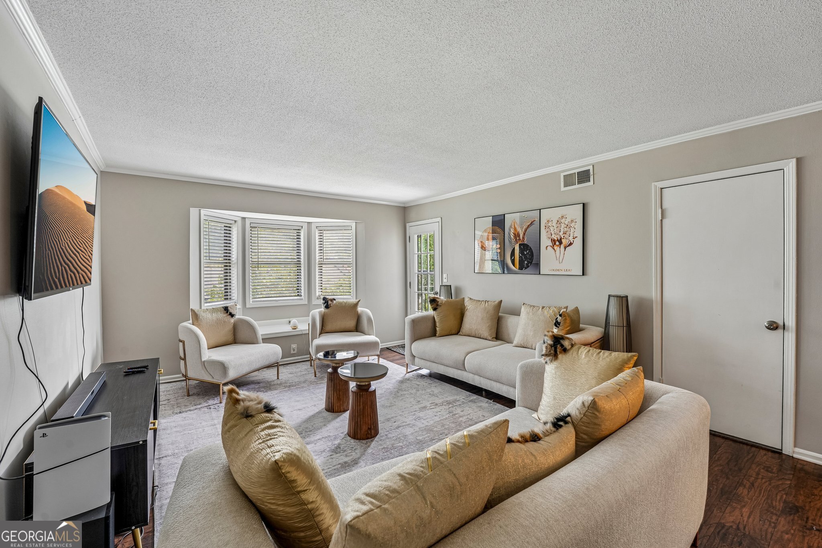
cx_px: 411
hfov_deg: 100.8
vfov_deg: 77.7
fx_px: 340
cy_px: 274
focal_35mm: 15
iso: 320
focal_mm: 14.9
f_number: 8
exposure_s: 1/6
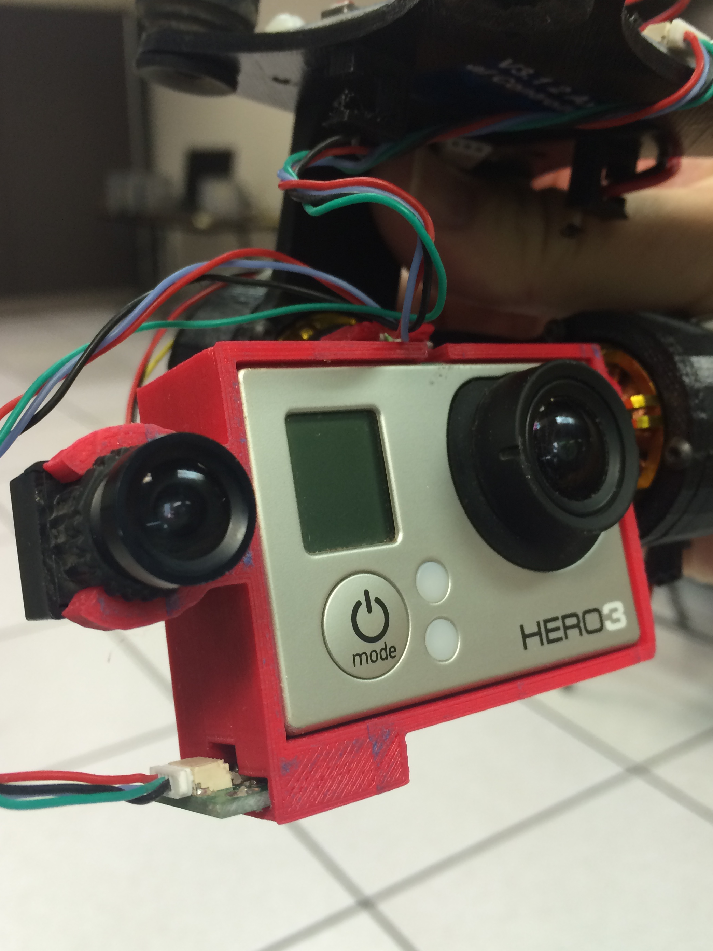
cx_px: 360
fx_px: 934
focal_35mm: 34
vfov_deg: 53.9
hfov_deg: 41.8
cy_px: 449
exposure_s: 1/30
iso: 64
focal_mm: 4.15
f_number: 2.2
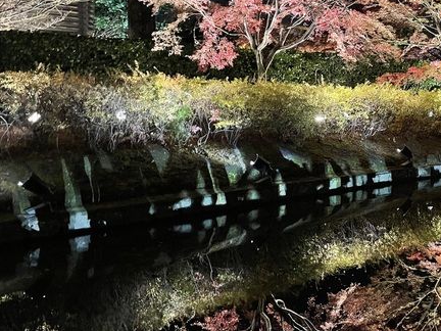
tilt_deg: -6.7
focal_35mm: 49
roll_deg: -1.0
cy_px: 155
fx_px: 624
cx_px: 399
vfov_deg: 29.7
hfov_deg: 36.4
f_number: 1.6
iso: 800
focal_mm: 4.2
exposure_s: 1/30
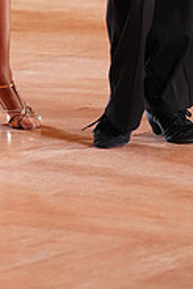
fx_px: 3082
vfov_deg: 5.3
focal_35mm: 384
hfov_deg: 3.6
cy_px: -163
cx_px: -29
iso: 2000
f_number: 2.8
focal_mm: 122
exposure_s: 1/500
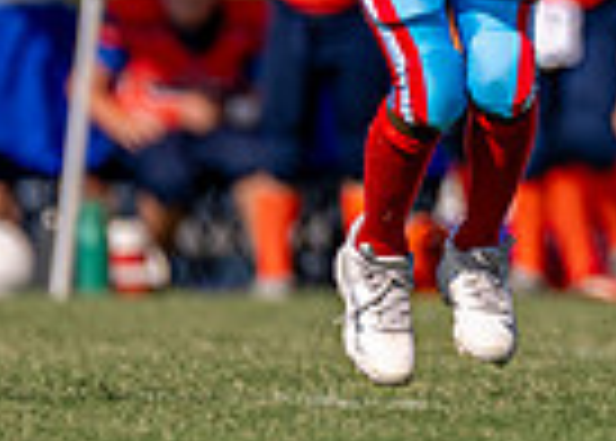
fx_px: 23682
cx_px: 848
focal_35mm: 1353
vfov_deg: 1.1
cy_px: -80
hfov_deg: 1.5
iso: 125
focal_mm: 200
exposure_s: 1/3200
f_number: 2.8
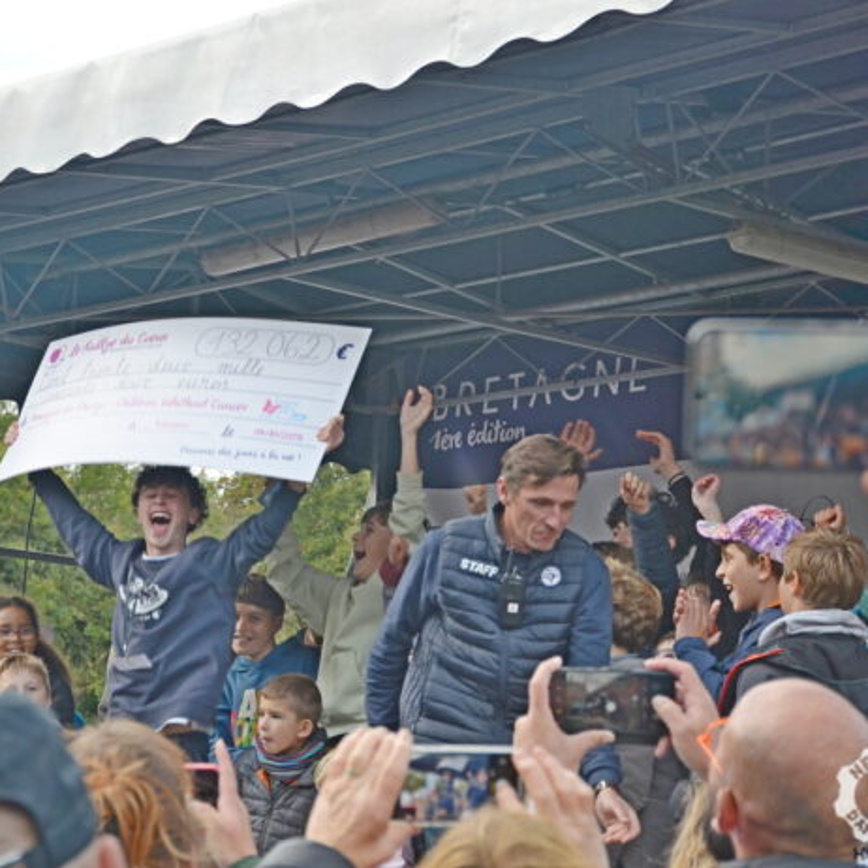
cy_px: 434
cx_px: 293
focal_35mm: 108
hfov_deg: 16.1
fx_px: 3064
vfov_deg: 16.1
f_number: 6.3
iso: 200
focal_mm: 56
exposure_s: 1/160
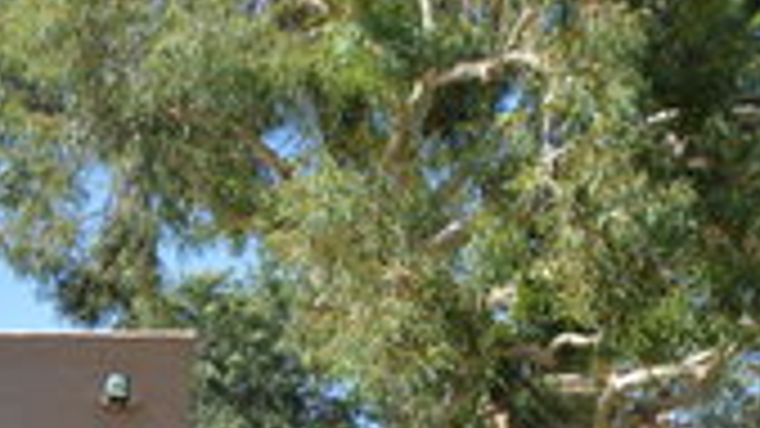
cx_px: 166
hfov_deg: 23.6
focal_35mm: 89
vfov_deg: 13.2
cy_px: 534
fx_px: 1793
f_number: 7.1
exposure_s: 1/200
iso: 100
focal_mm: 20
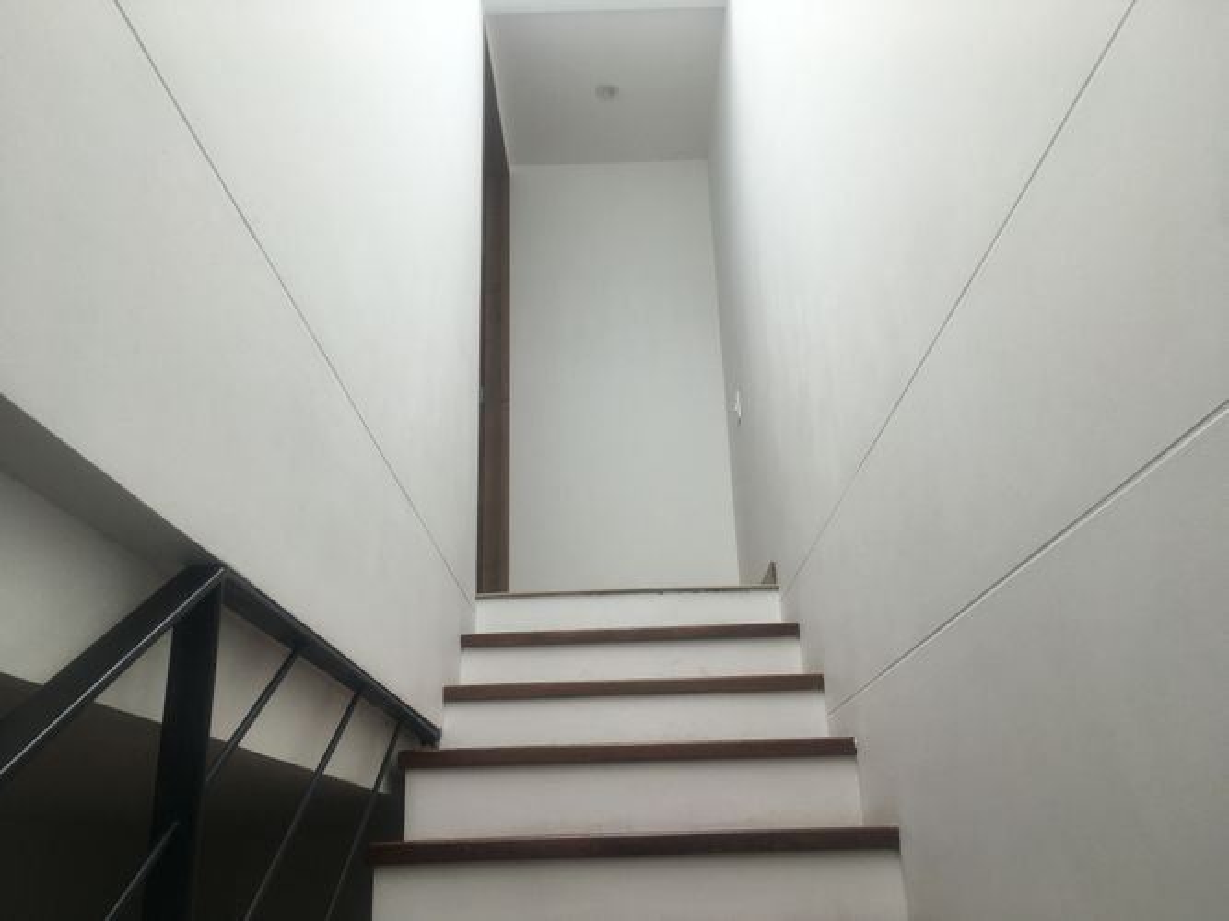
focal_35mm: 29
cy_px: 460
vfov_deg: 48.2
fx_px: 1029
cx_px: 614
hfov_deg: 61.7
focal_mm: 4.15
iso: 25
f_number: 2.2
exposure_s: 1/565
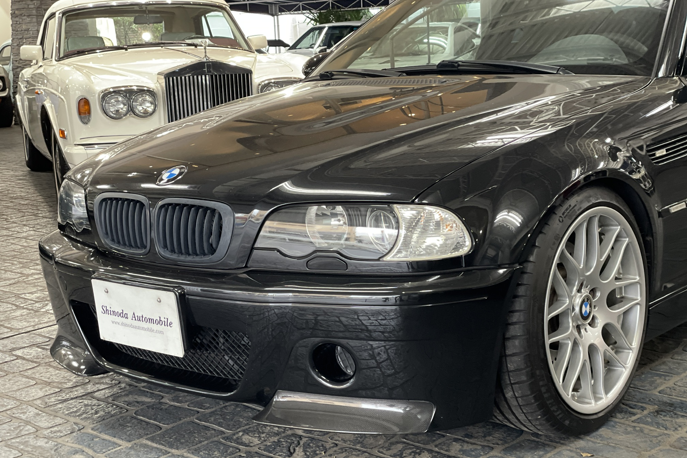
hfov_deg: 36.2
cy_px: 260
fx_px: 1050
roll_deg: +2.9
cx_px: 338
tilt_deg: -11.3
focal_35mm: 55
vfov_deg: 24.6
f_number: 2
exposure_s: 1/33
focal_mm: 6
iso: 250
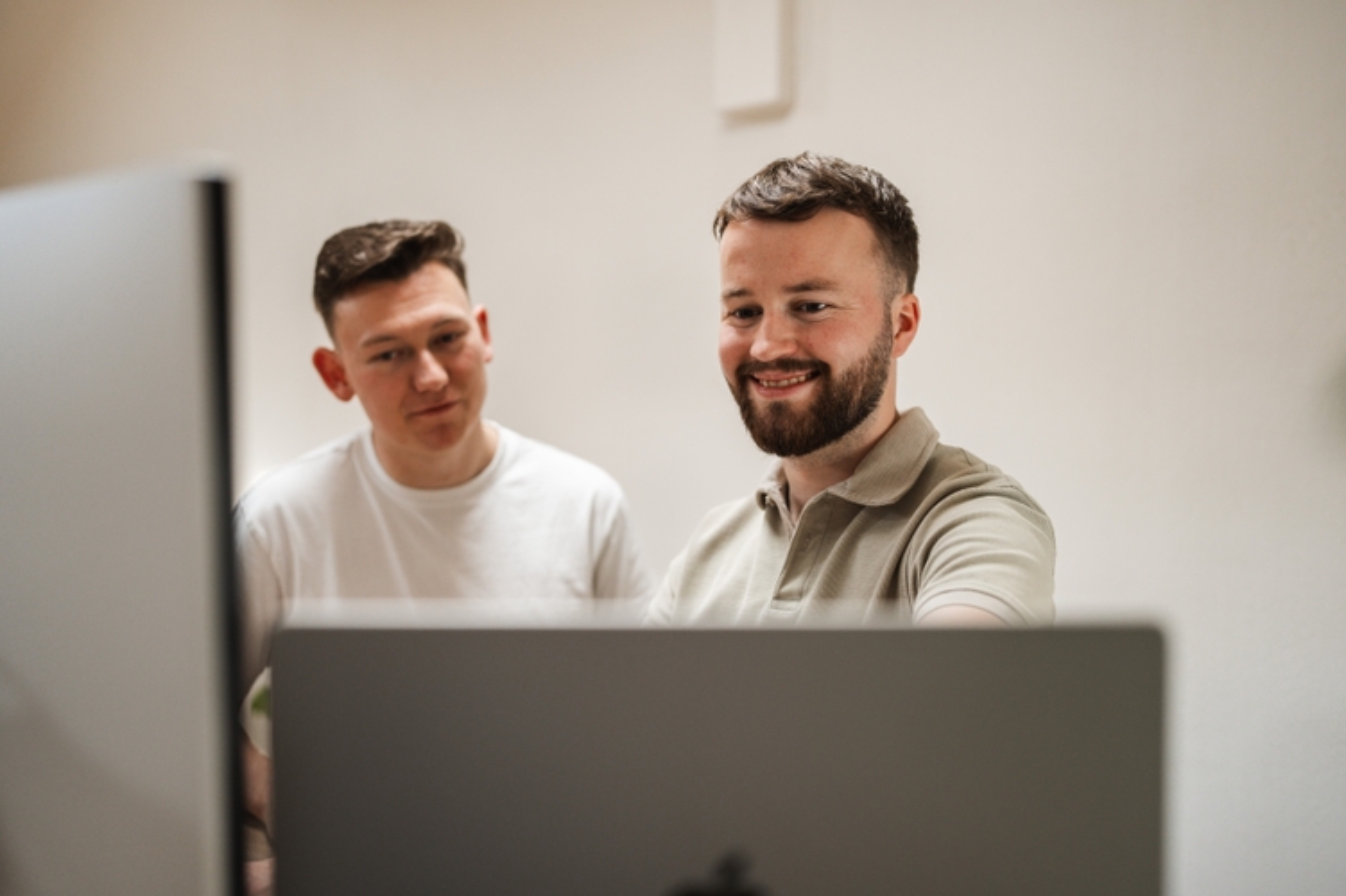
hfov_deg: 52.7
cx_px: 698
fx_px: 1357
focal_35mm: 36
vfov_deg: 36.5
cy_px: 431
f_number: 1.8
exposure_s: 1/500
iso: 500
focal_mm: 35
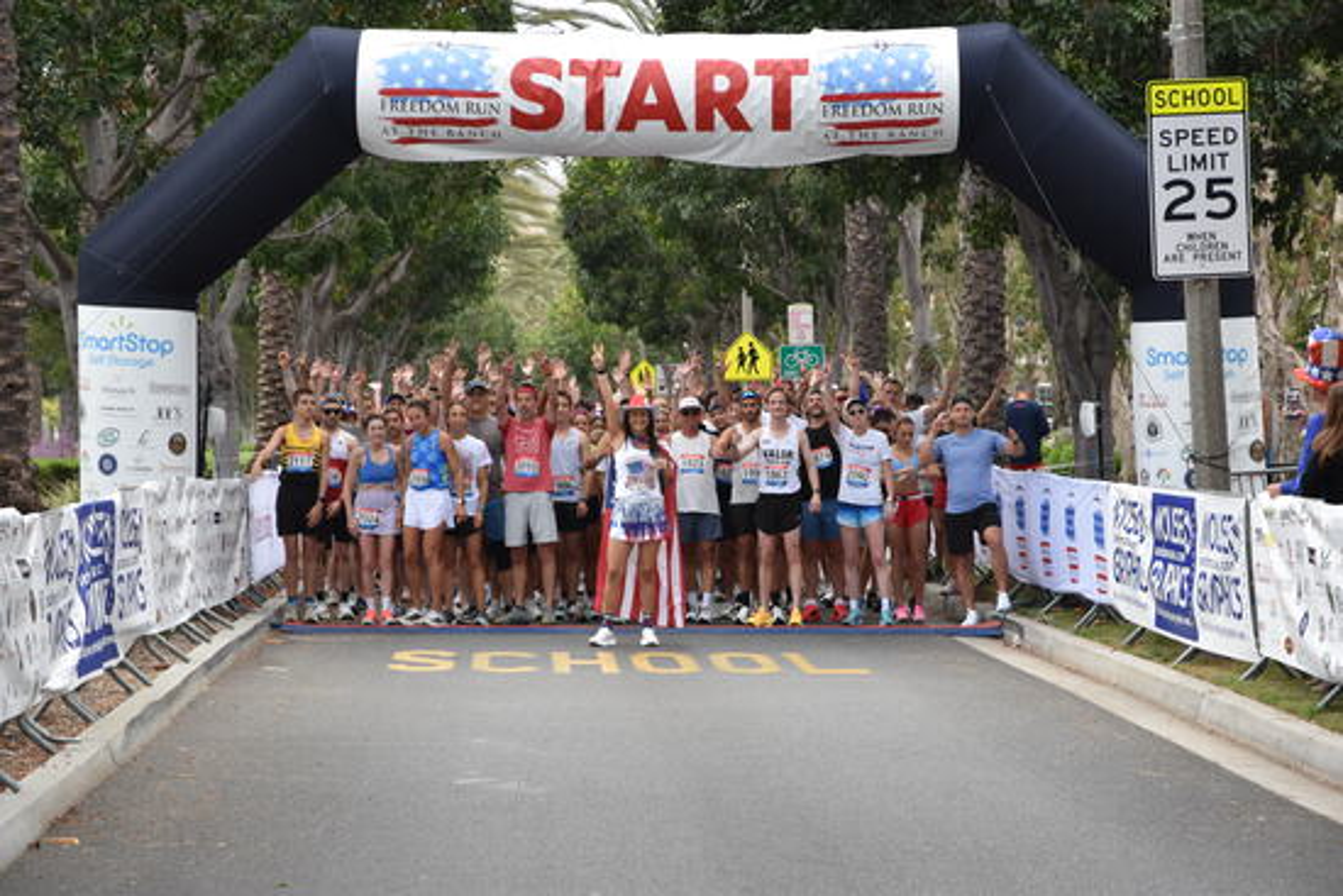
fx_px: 4366
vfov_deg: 11.7
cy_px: 448
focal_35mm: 117
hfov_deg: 17.5
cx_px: 672
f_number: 7.1
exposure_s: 1/200
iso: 800
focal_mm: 78
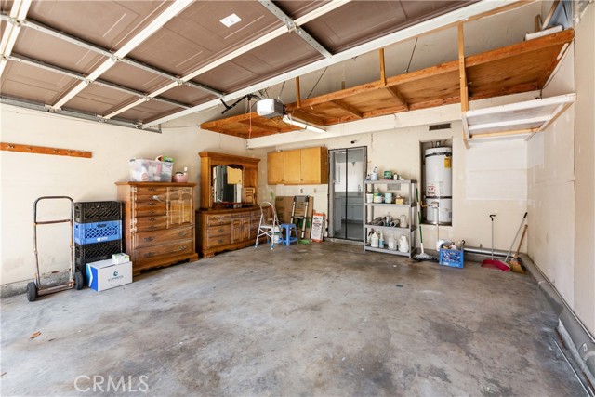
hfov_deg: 100.4
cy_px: 198
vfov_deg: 77.4
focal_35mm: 15
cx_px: 298
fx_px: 248
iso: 160
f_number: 5
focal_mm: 10
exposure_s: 1/50
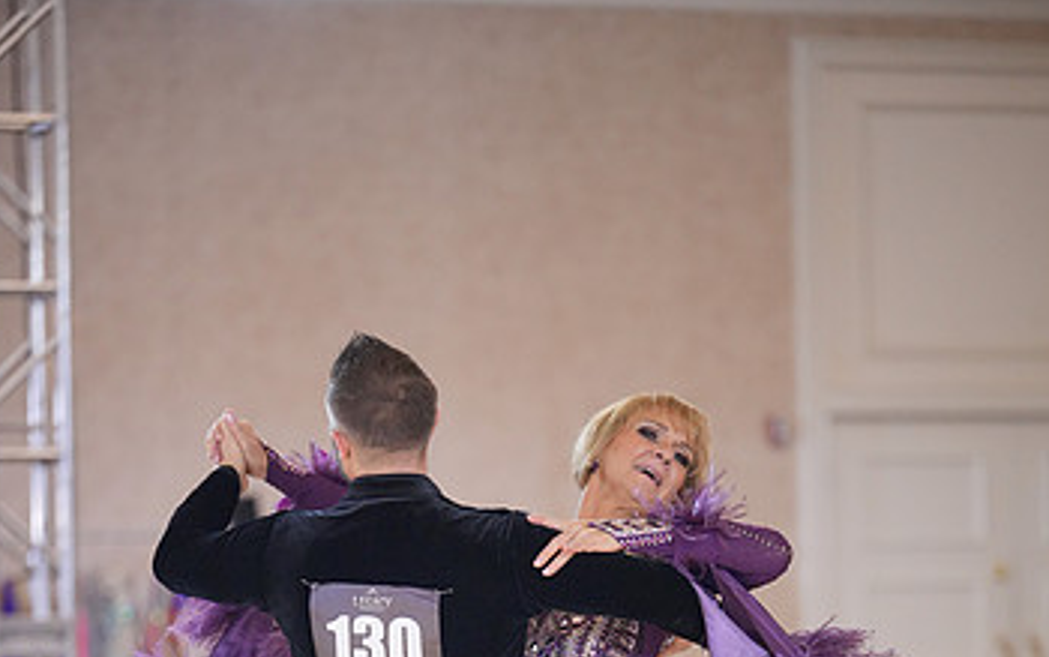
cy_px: 840
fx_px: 5548
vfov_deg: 6.7
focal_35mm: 194
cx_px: 559
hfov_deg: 10.8
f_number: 2
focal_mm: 115
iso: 3200
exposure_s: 1/500
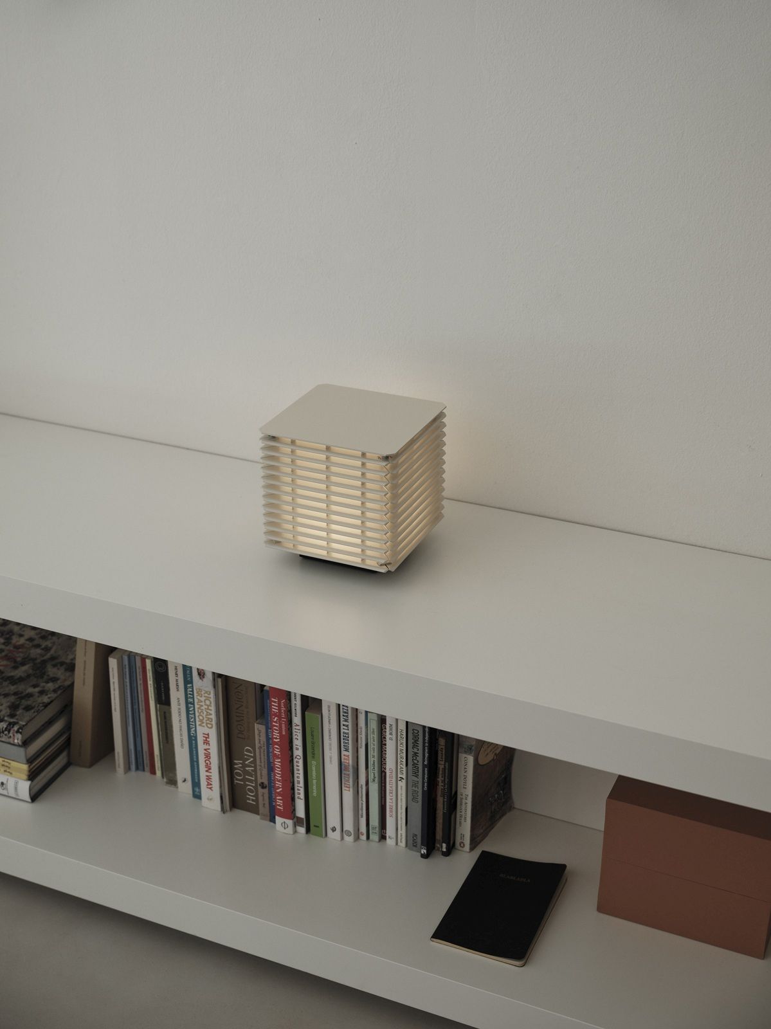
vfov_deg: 37.5
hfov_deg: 28.5
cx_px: 386
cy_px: 514
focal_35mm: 51
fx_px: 1515
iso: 400
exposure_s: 1/40
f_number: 5.6
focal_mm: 64
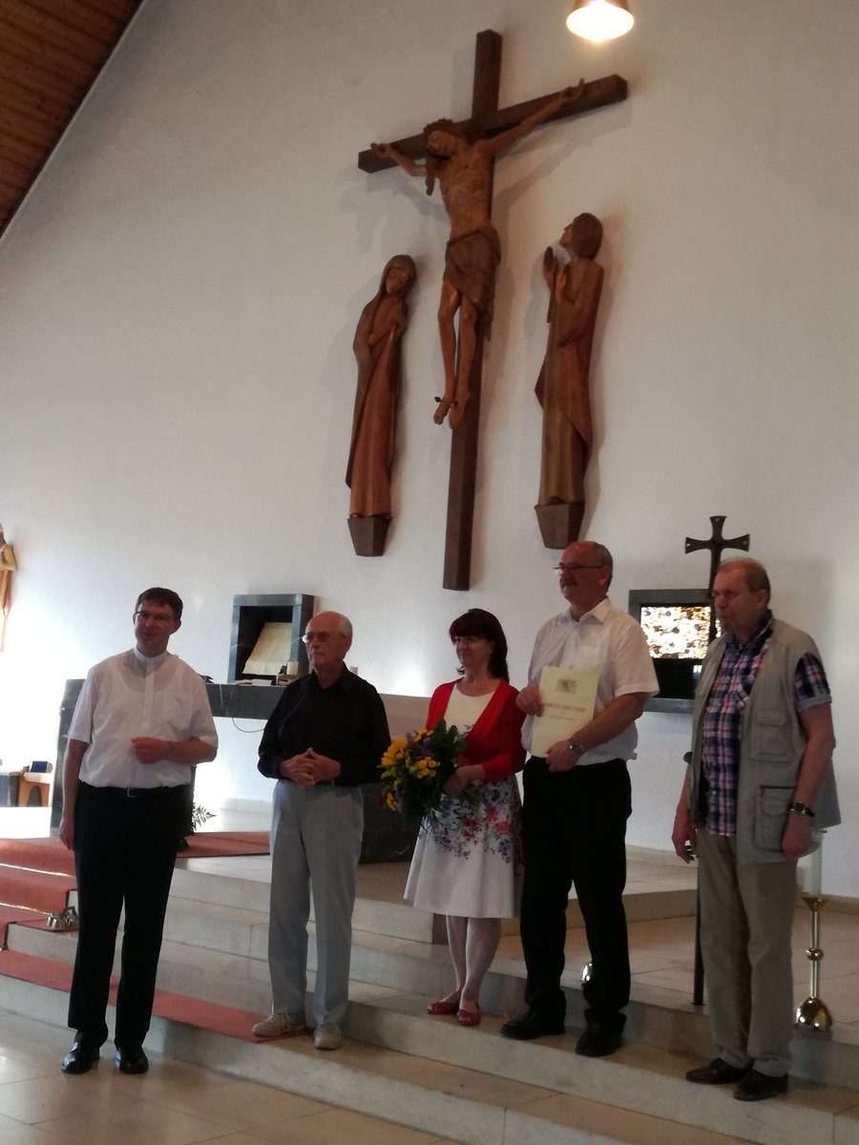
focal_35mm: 41
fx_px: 1357
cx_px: 430
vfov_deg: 45.8
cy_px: 572
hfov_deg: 35.1
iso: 160
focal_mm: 3.79
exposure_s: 1/33.3
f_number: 2
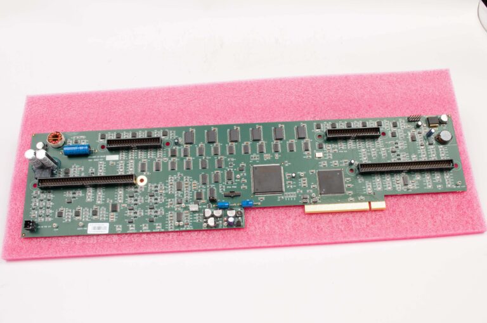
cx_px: 244
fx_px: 486
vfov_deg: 36.8
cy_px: 162
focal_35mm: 36
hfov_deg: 53.2
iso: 200
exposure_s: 1/80
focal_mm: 24
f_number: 14
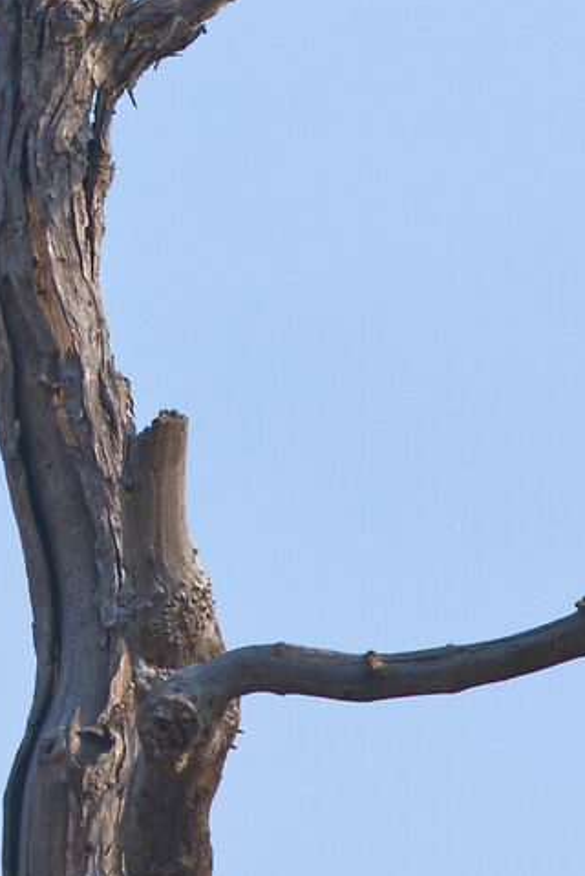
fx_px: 70969
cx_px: -165
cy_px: -66
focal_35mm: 2916
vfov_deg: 0.7
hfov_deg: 0.5
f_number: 9
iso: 500
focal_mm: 582
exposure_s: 1/500
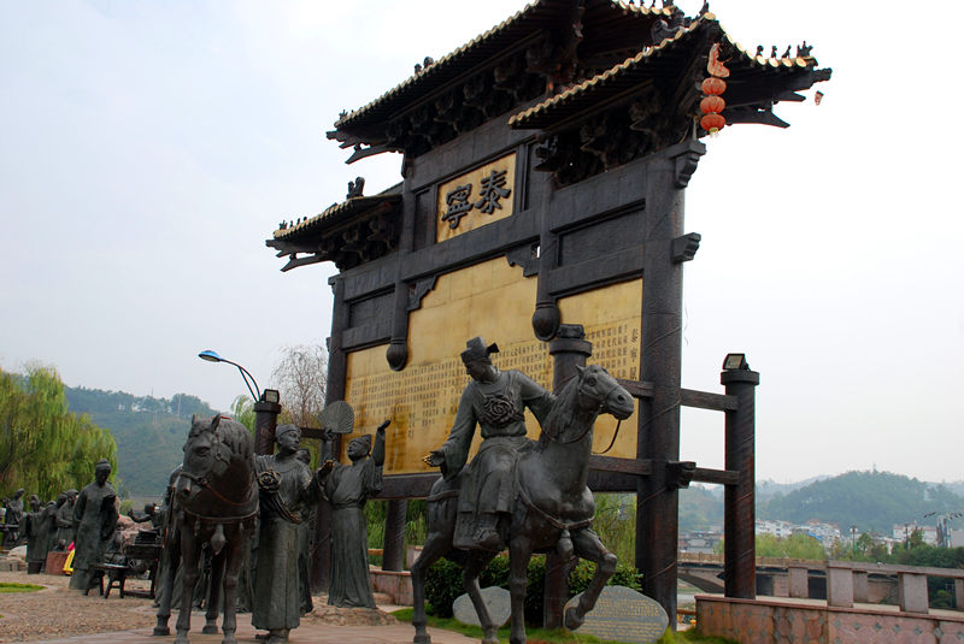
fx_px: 1126
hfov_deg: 46.4
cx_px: 482
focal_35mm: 42
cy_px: 322
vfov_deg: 32.0
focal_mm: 28
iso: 100
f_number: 6.3
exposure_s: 1/160
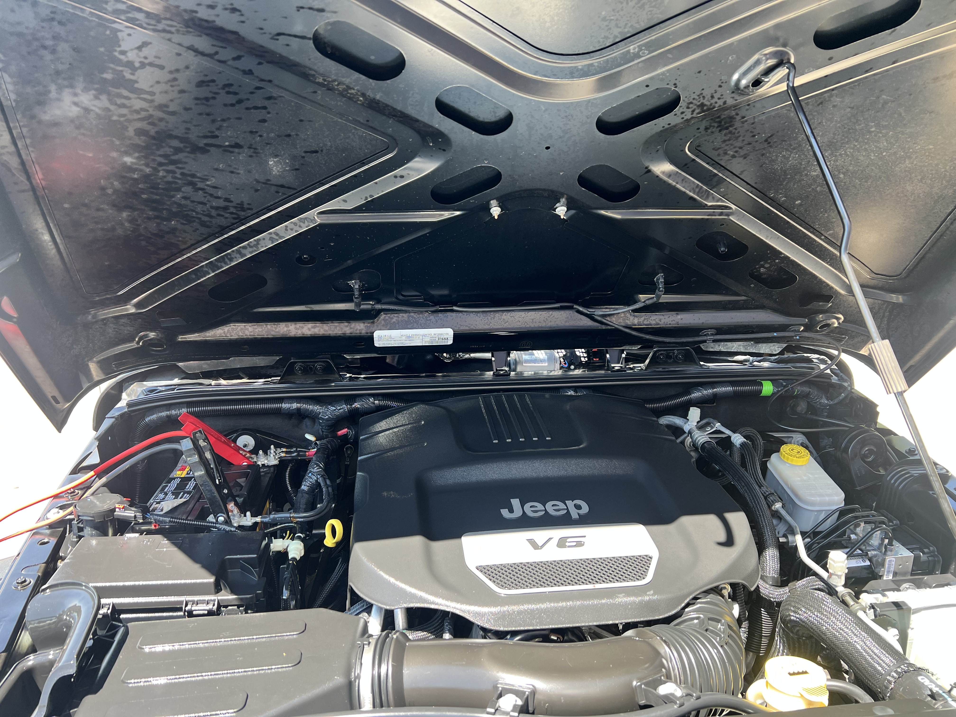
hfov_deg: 67.3
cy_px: 358
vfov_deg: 53.1
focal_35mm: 26
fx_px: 718
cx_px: 478
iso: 50
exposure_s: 1/150
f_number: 1.5
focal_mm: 5.7
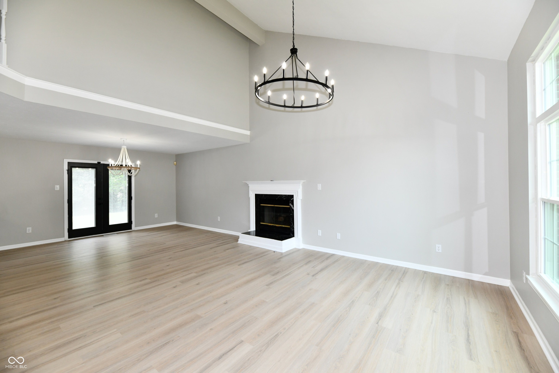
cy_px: 186
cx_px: 280
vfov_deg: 81.2
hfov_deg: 104.3
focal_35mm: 14
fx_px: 217
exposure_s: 1/80
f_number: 6.3
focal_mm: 14
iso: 640
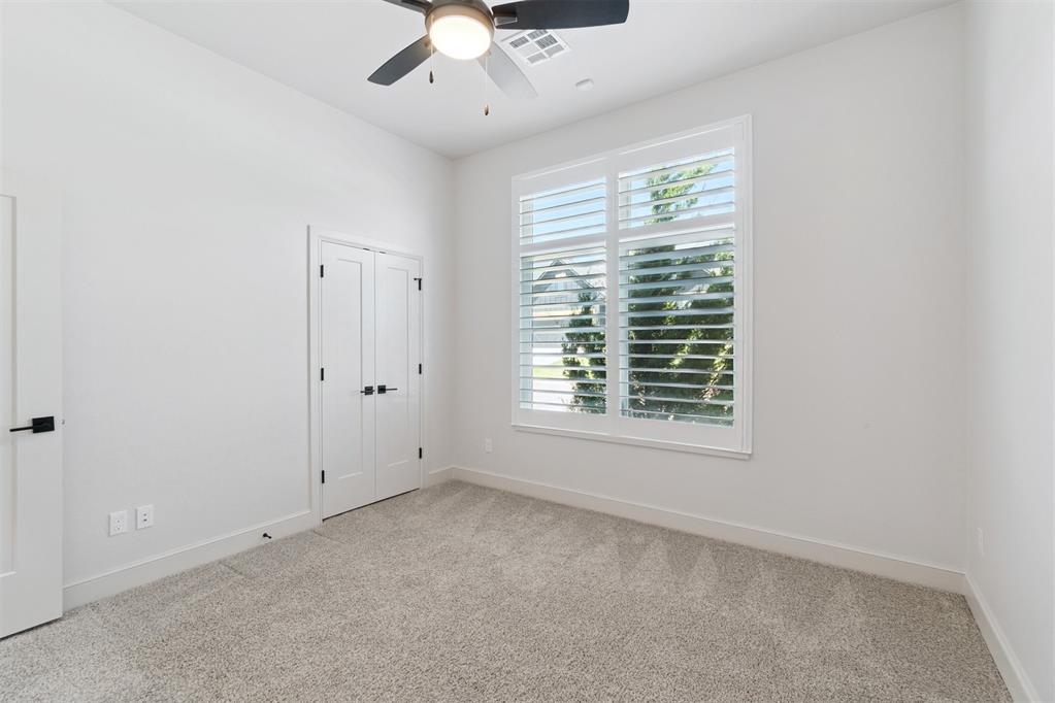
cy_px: 352
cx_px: 528
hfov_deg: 100.4
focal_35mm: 15
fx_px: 440
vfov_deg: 77.3
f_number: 6.3
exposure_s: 1/60
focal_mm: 10
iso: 200
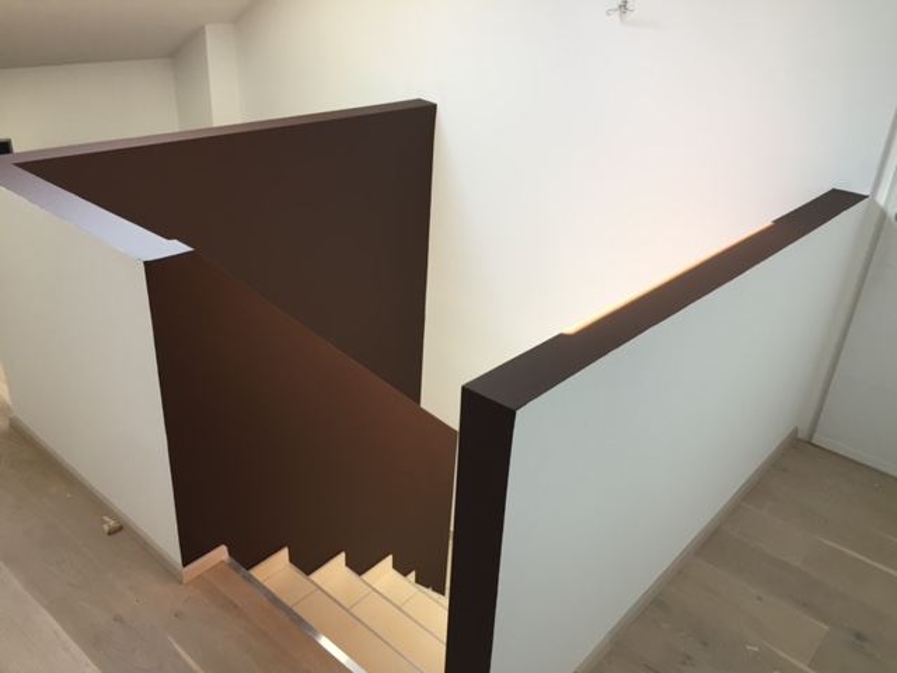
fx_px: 751
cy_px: 336
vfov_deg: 48.2
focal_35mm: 29
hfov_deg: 61.7
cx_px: 448
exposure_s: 1/33
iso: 32
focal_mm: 4.15
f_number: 2.2
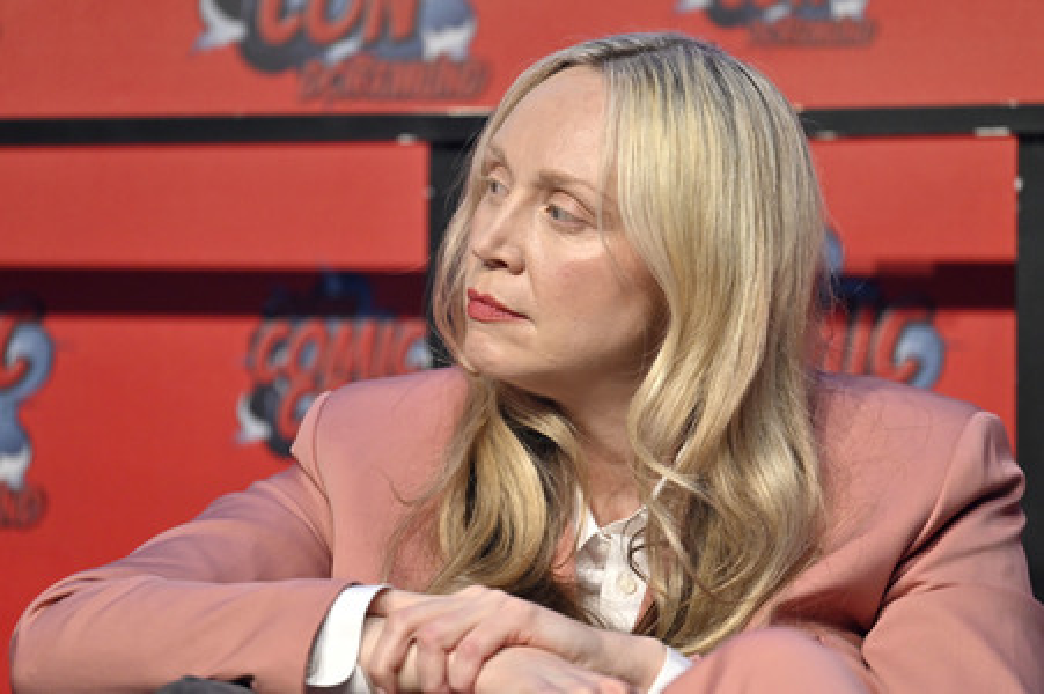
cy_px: 347
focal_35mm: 400
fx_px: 11591
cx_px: 522
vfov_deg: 3.4
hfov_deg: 5.2
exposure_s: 1/400
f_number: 4.5
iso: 2000
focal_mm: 400
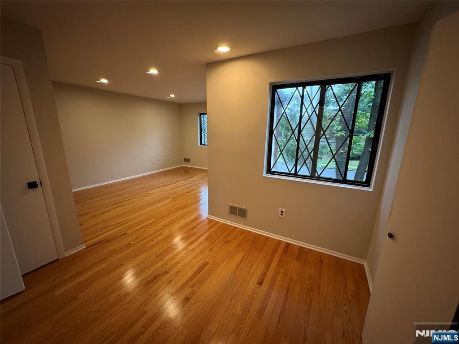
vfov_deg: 85.7
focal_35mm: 14
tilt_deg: -12.8
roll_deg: -0.5
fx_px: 186
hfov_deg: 102.1
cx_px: 230
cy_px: 172
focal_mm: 2.22
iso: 250
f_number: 2.2
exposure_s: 1/120
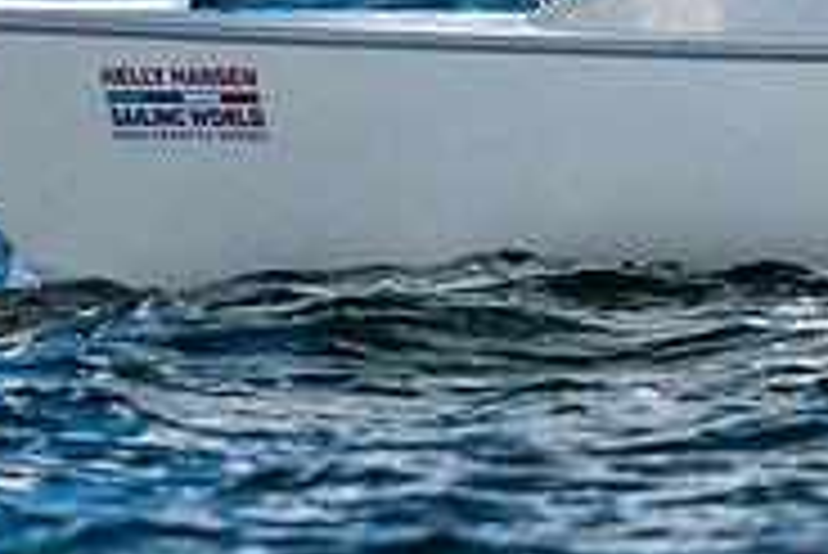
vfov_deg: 1.0
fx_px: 32685
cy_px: -263
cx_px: 230
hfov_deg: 1.5
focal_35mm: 1420
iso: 200
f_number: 5
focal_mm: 300
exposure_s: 1/3200
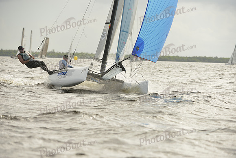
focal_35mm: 240
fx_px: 1574
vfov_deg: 5.7
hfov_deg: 8.6
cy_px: 79
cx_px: 118
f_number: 5.6
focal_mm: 240
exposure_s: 1/1000
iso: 250
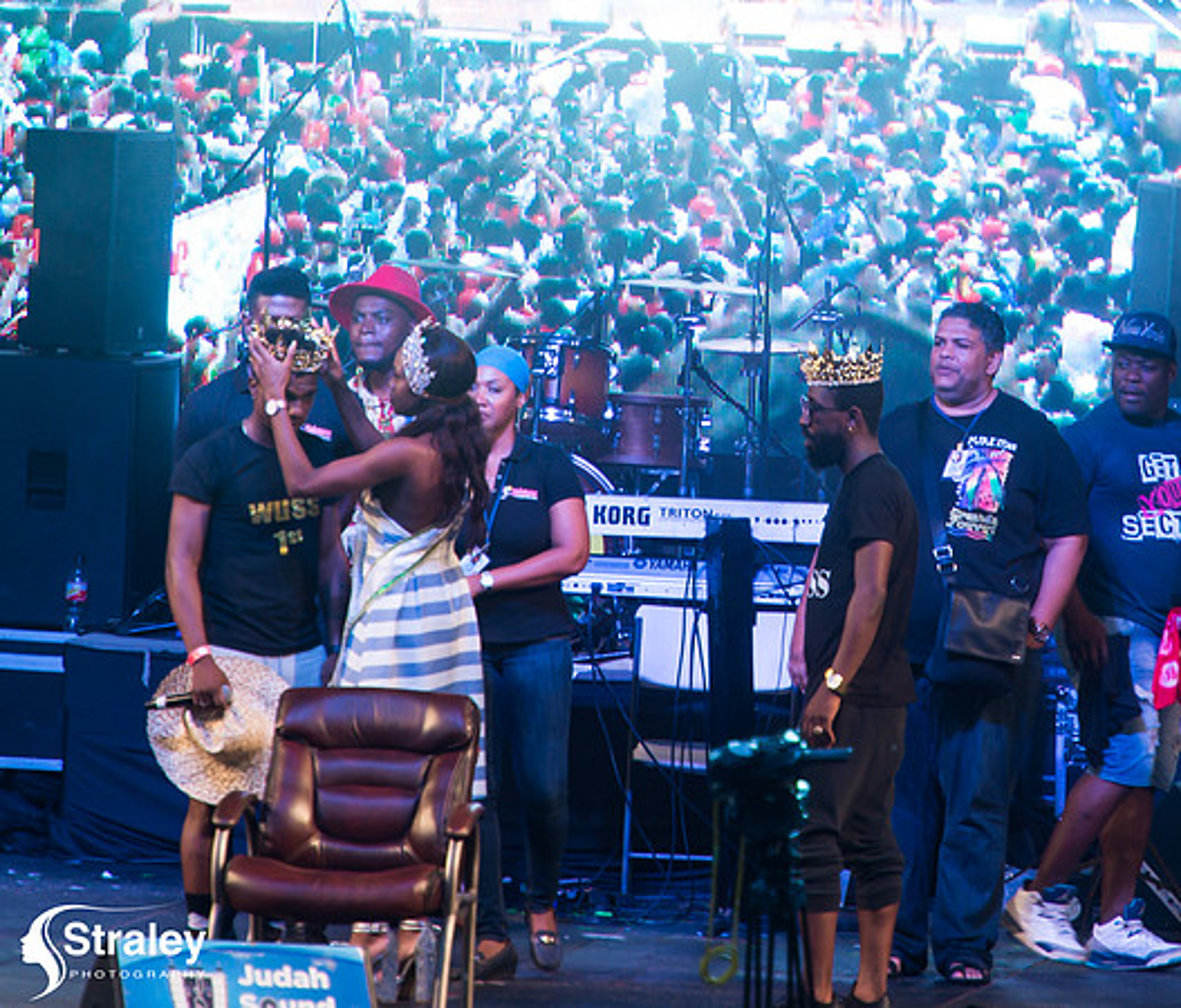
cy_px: 228
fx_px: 20591
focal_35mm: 574
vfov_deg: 2.8
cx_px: 814
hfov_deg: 3.3
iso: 1000
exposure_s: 1/125
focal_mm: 310
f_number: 5.6
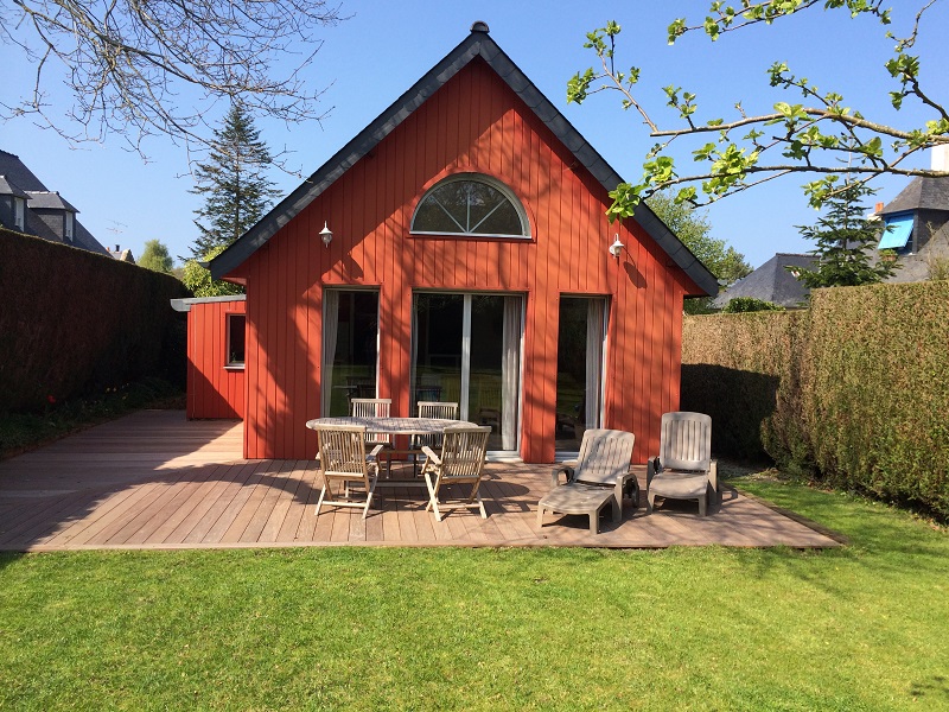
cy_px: 356
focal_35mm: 30
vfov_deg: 46.8
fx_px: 822
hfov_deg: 60.0
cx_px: 474
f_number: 2.2
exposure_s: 1/1368
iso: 32
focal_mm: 4.12
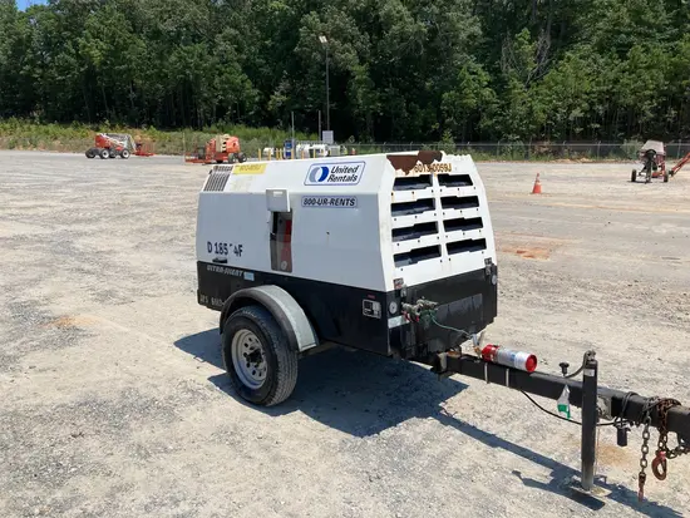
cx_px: 345
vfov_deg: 49.8
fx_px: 558
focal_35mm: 28
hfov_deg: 63.4
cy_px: 259
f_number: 1.8
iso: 25
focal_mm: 3.99
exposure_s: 1/3003
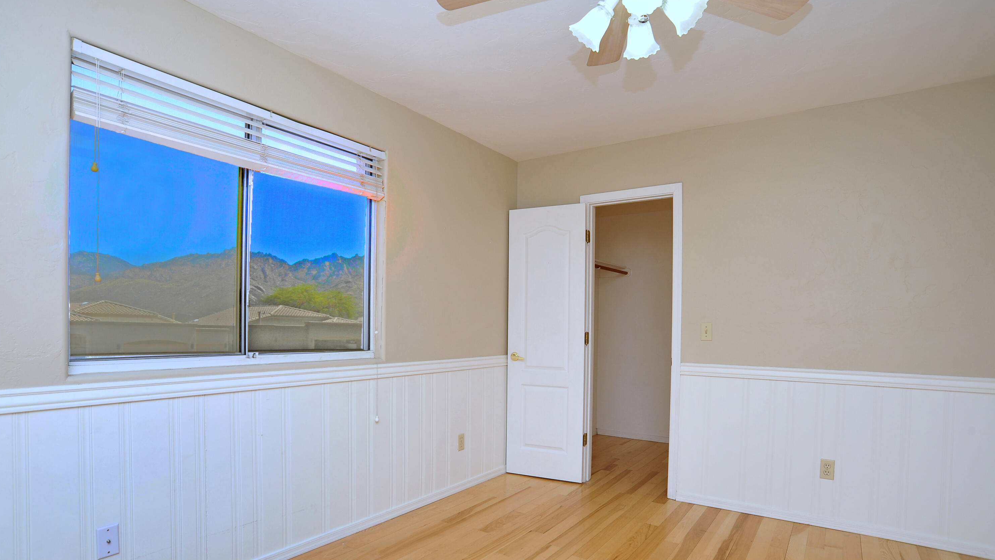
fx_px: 501
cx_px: 497
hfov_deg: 89.6
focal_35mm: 19
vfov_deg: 58.1
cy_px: 325
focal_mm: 18
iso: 320
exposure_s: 1/60
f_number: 8
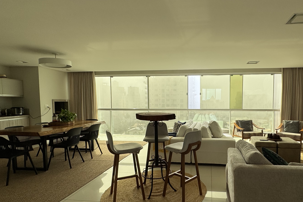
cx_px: 191
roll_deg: -0.5
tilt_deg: -4.8
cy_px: 114
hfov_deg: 77.1
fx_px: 185
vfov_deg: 57.0
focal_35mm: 22
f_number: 2.2
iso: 40
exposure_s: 1/889
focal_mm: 2.22
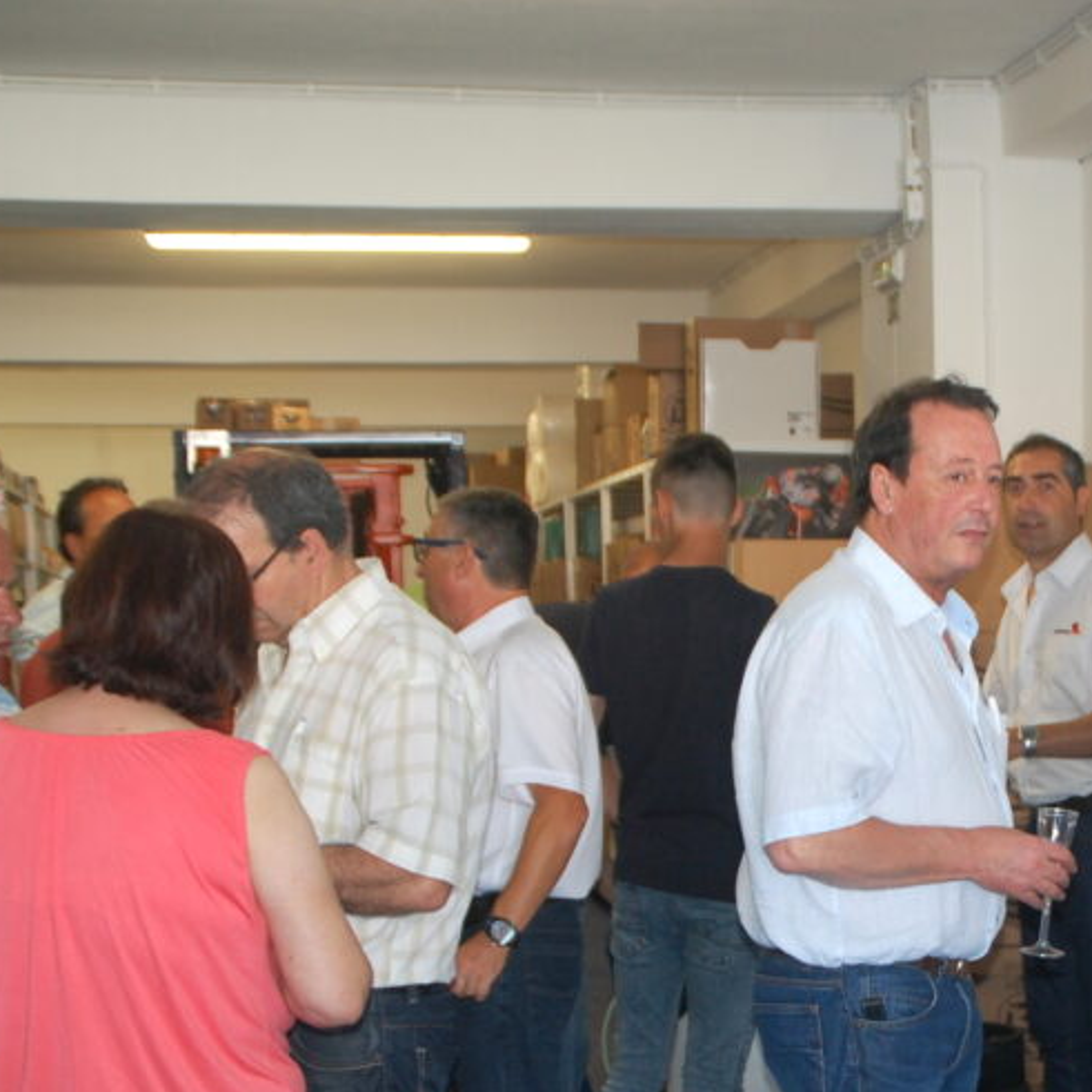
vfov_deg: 20.3
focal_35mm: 85
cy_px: 753
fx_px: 3034
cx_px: 894
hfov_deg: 20.2
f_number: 4.2
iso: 400
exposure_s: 1/60
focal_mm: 32
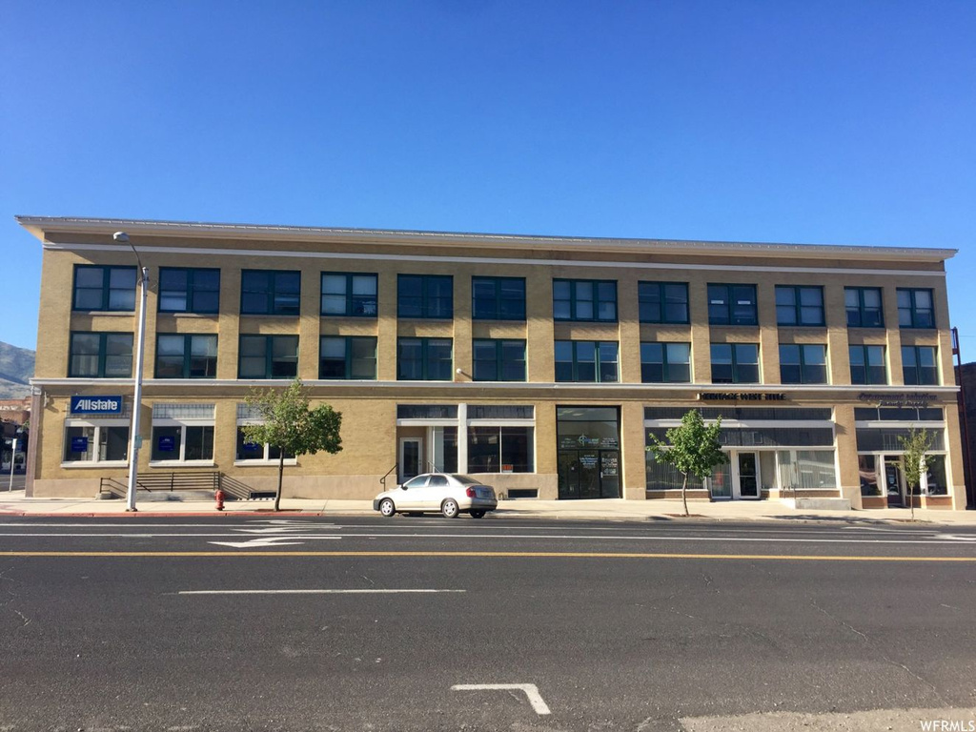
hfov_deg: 61.7
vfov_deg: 48.2
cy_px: 366
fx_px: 818
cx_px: 488
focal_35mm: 29
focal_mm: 4.15
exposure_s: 1/920
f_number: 2.2
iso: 32
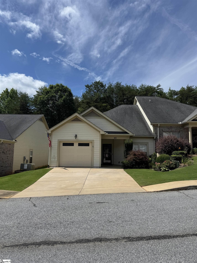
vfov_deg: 71.6
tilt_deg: +6.7
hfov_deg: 56.8
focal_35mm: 24
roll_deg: -0.3
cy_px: 132
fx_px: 182
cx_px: 98
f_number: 1.78
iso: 80
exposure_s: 1/6410
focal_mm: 6.76
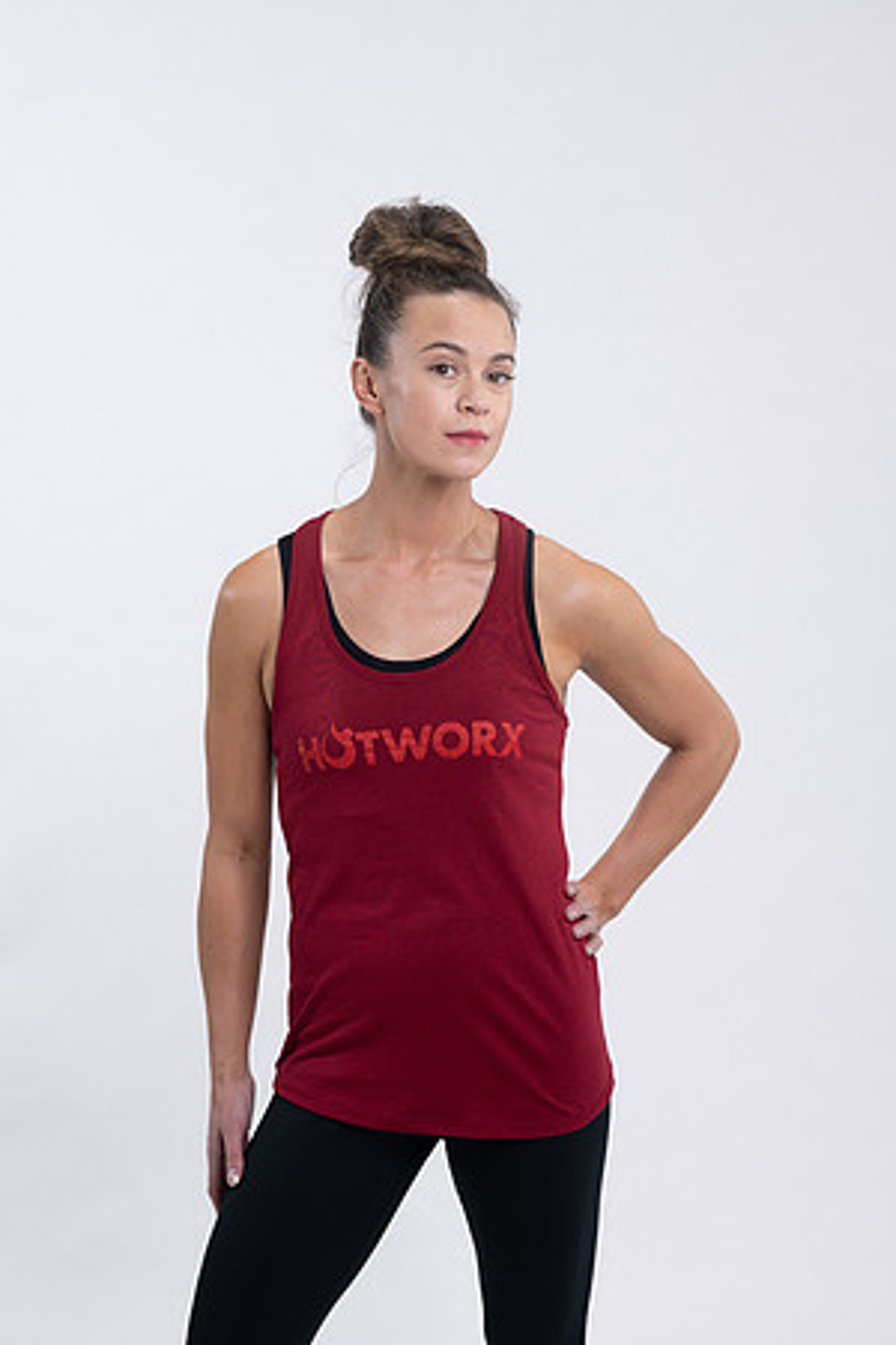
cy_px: 672
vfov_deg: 23.9
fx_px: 3173
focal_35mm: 85
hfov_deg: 16.1
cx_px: 448
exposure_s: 1/125
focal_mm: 85
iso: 200
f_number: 4
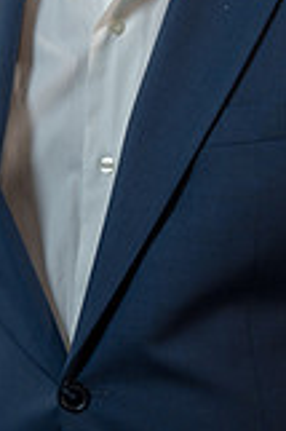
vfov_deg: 7.7
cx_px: 56
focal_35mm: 263
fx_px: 3141
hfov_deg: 5.2
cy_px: -145
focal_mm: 94
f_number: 5
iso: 250
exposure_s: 1/100
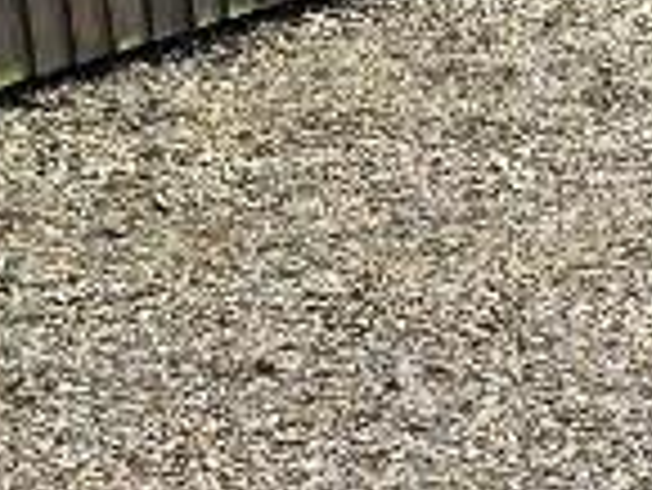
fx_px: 3450
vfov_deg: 8.1
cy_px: 229
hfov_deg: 10.7
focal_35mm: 183
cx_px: 576
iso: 40
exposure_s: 1/155
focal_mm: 5.7
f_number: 1.5
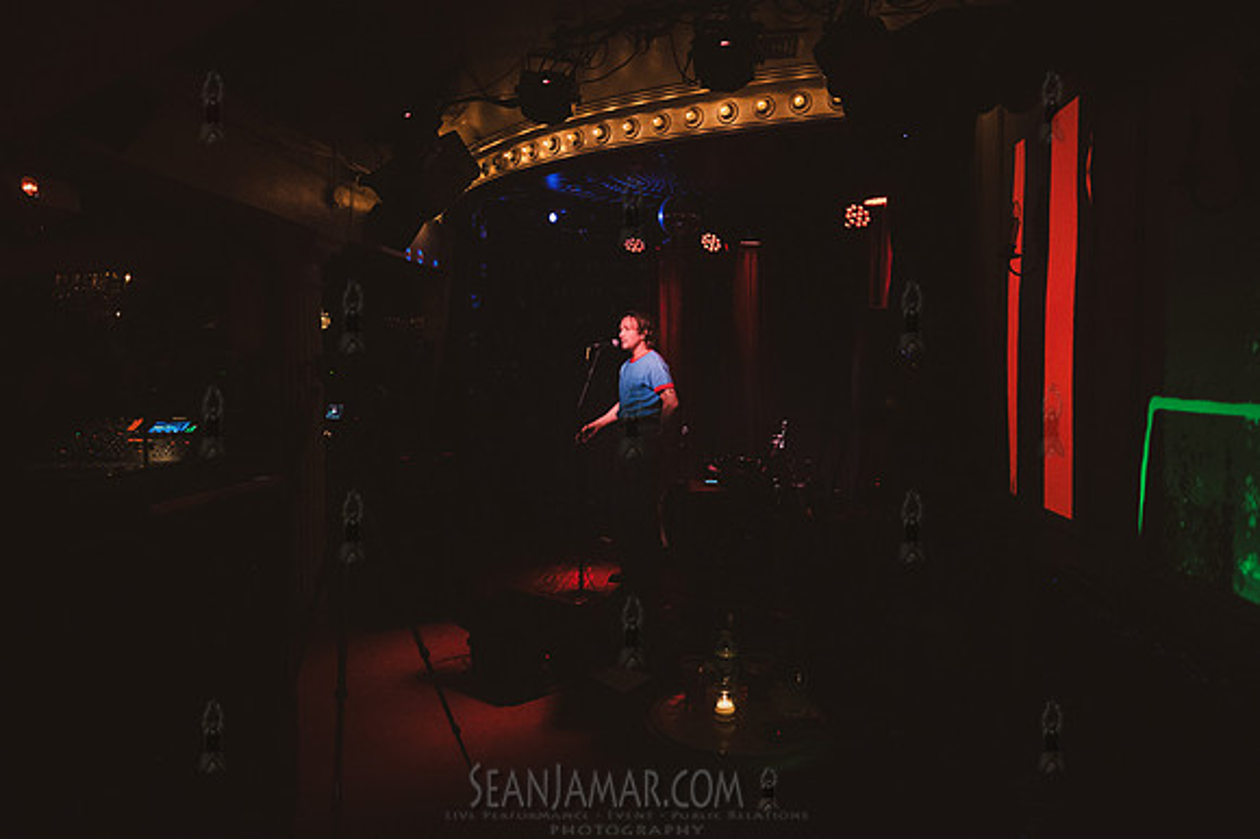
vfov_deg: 53.0
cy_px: 420
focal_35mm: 24
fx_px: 840
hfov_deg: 73.7
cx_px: 630
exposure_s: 1/400
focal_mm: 24
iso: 10000
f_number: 4
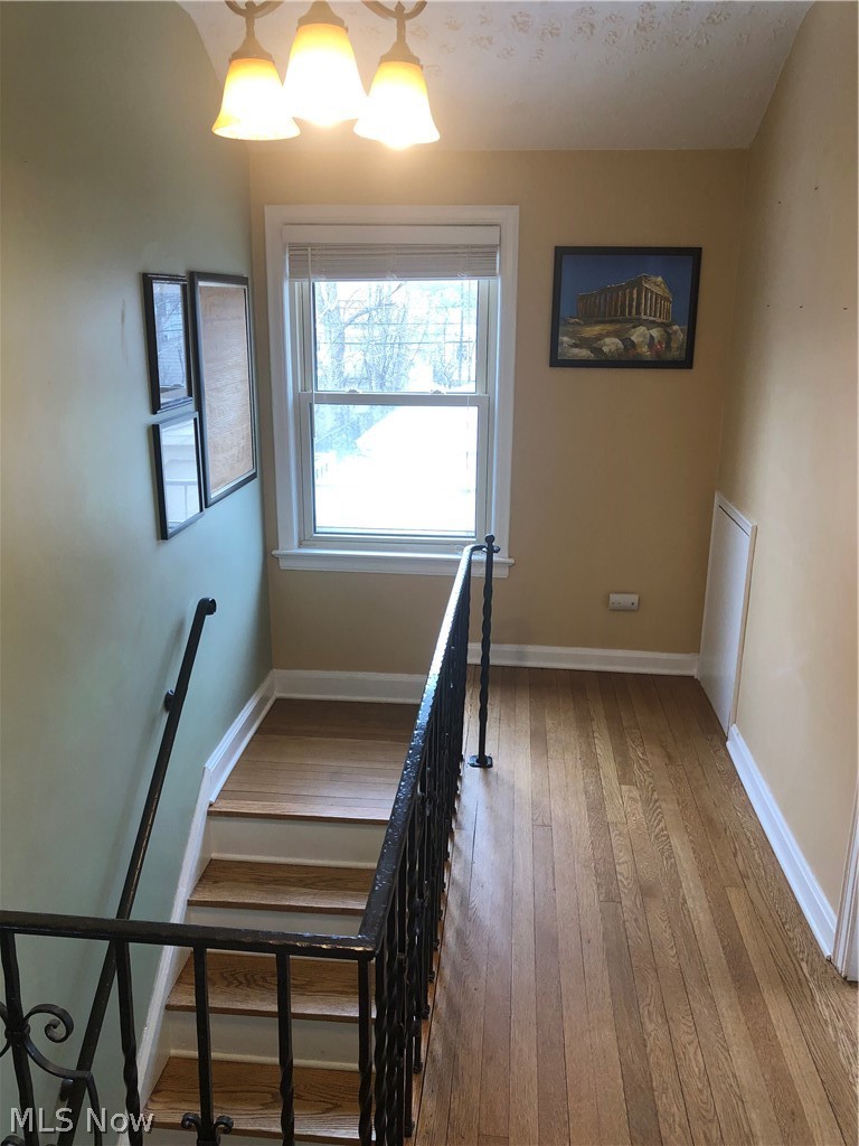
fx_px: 926
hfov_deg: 49.7
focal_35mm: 28
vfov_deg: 63.4
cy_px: 573
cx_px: 430
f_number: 1.8
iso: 50
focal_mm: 3.99
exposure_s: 1/120
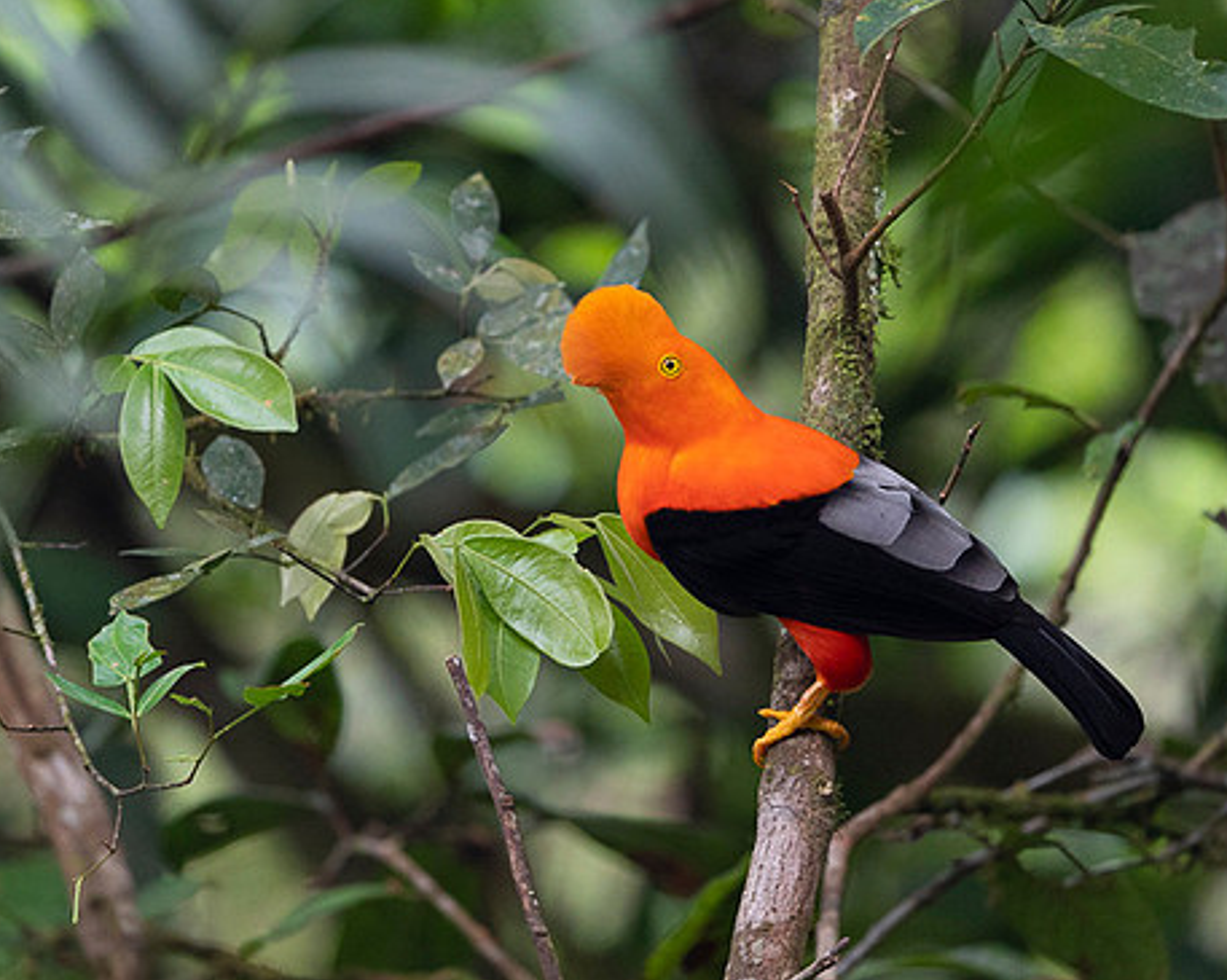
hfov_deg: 3.0
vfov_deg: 2.4
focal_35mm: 635
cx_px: 615
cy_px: 433
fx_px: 23045
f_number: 4
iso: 2500
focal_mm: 500
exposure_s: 1/80
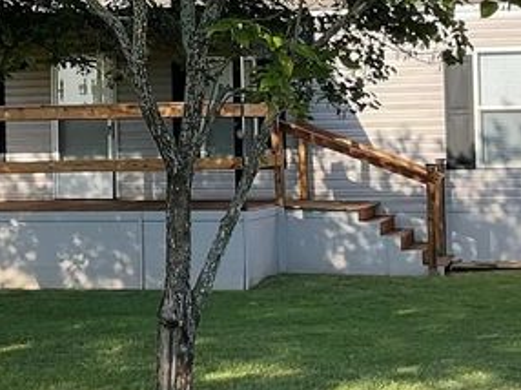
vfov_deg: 14.1
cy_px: 86
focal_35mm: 104
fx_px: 1564
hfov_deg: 18.8
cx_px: 142
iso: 16
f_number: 1.8
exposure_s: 1/1076
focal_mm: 3
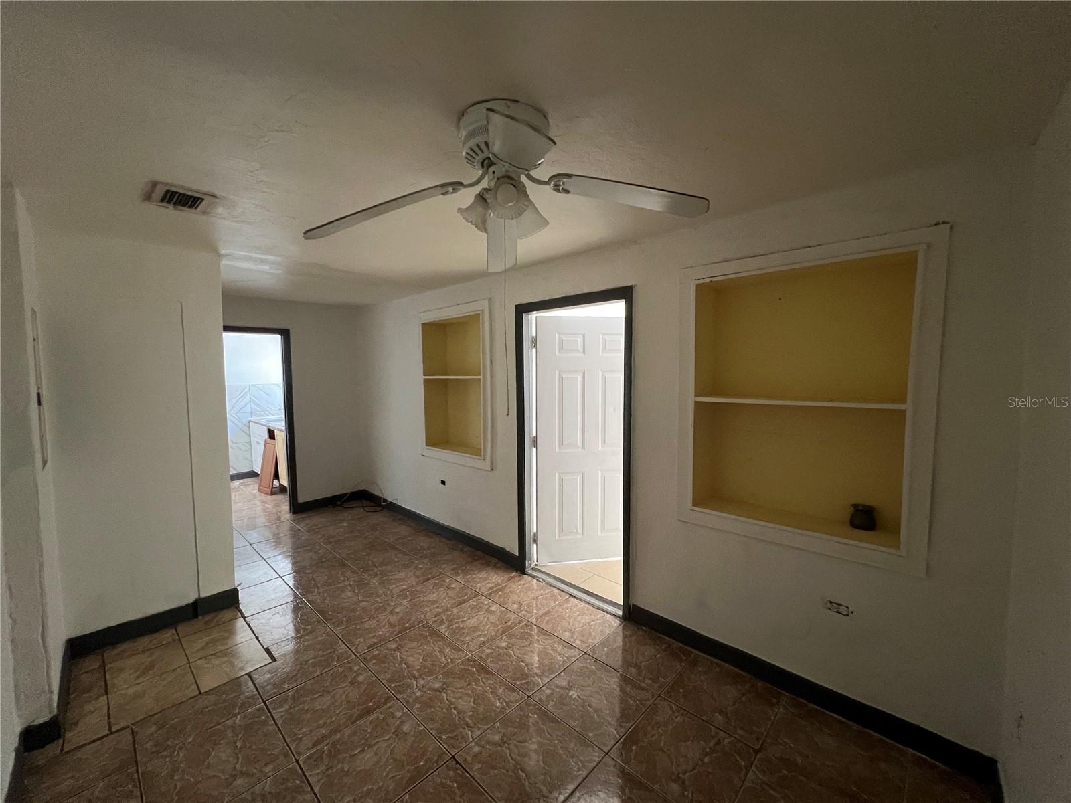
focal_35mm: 13
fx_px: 402
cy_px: 402
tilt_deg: -3.6
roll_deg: +0.8
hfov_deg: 106.2
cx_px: 536
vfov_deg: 89.9
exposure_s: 1/60
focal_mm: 1.57
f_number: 1.8
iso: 500
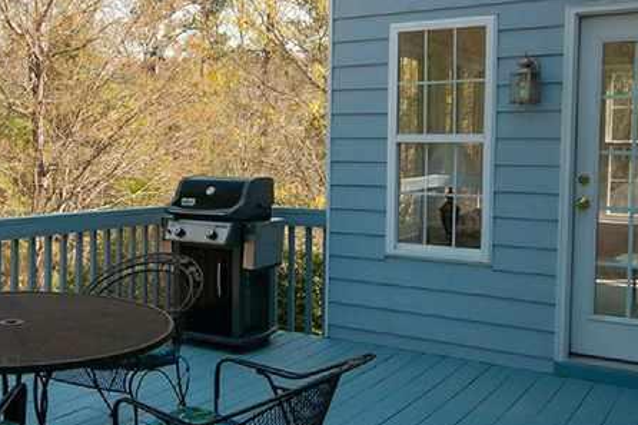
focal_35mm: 43
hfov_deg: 44.2
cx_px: 170
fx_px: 762
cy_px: 162
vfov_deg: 31.0
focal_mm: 10
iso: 250
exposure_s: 1/400
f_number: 5.6
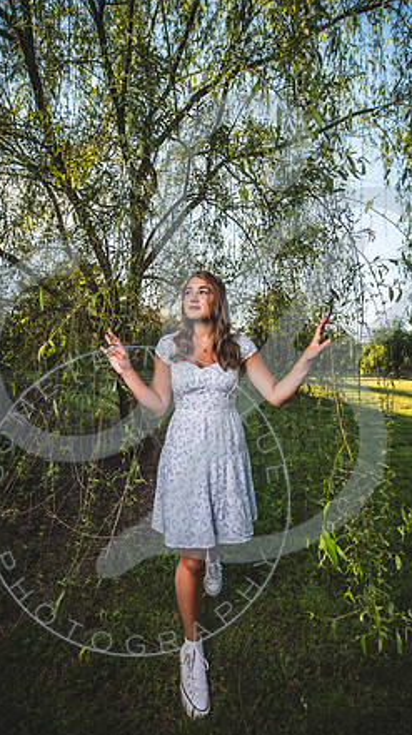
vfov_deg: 103.0
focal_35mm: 15
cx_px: 210
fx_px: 292
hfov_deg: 70.4
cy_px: 374
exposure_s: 1/800
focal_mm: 14
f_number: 2.8
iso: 100
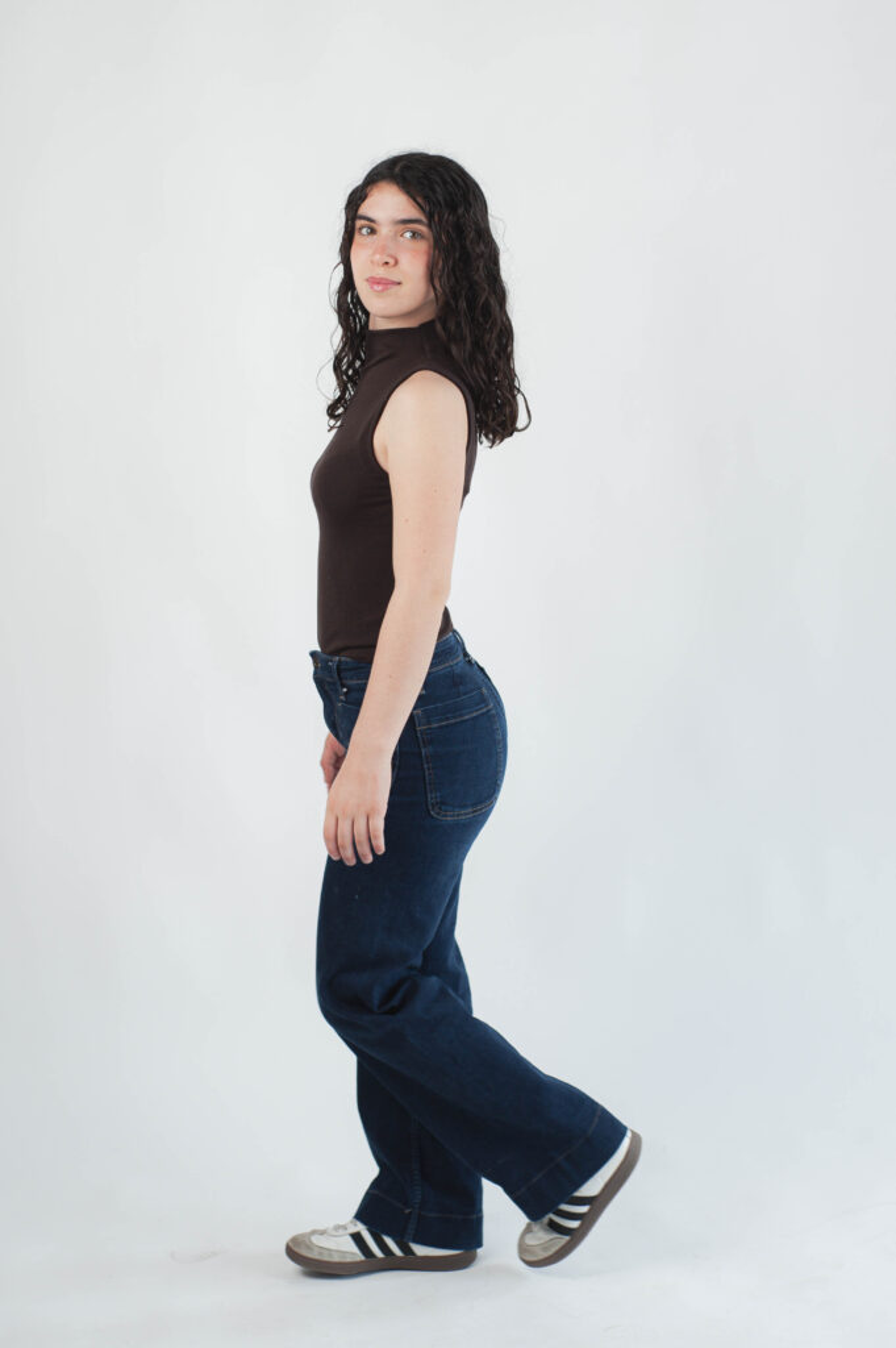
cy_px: 674
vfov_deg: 39.6
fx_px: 1870
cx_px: 448
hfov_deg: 26.9
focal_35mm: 50
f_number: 3.5
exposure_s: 1/200
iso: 200
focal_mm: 50
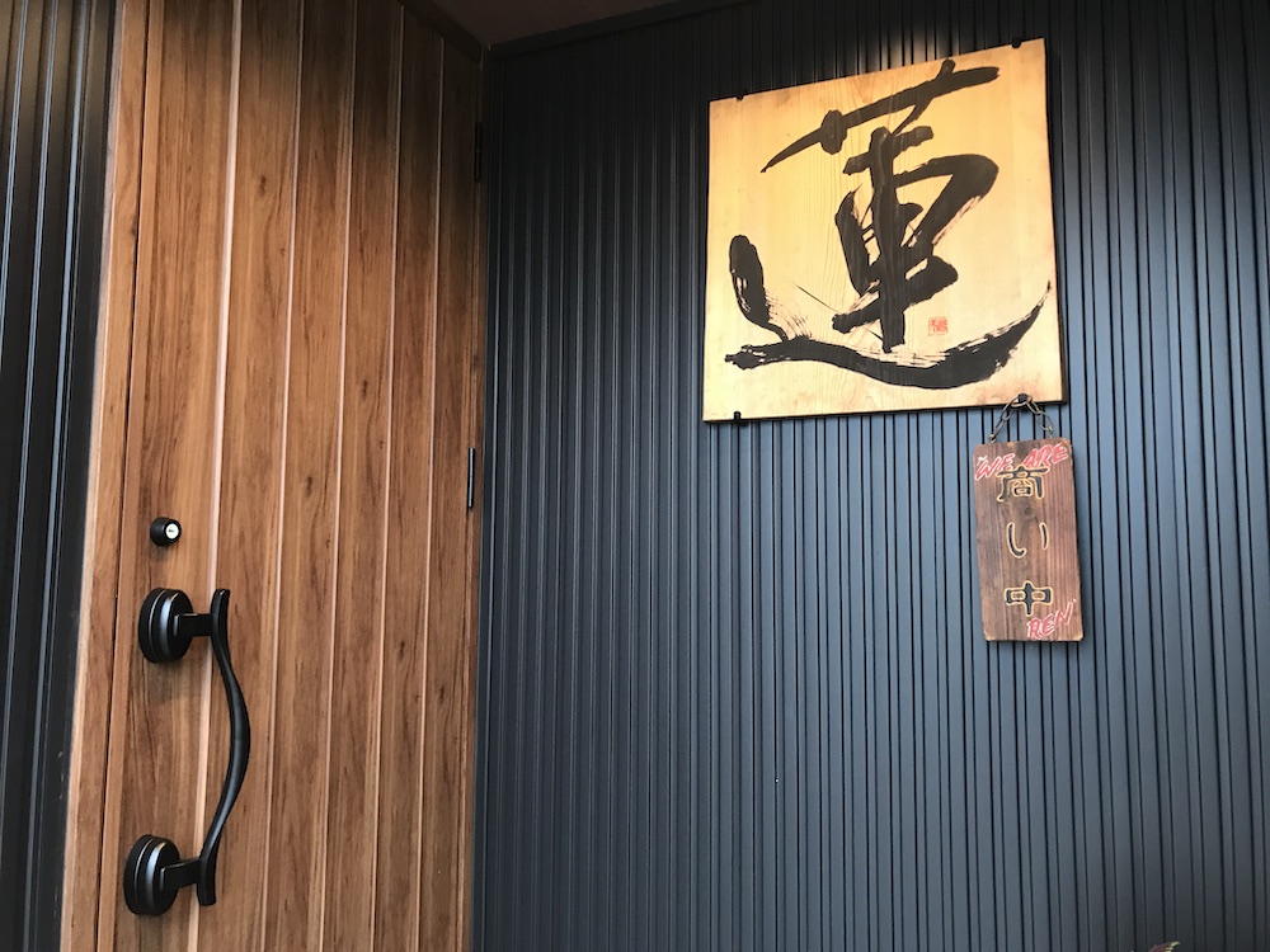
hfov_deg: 63.4
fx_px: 1027
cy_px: 476
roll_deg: -0.7
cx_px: 635
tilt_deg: +5.6
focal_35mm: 28
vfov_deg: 49.7
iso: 50
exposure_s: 1/15
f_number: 1.8
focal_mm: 3.99
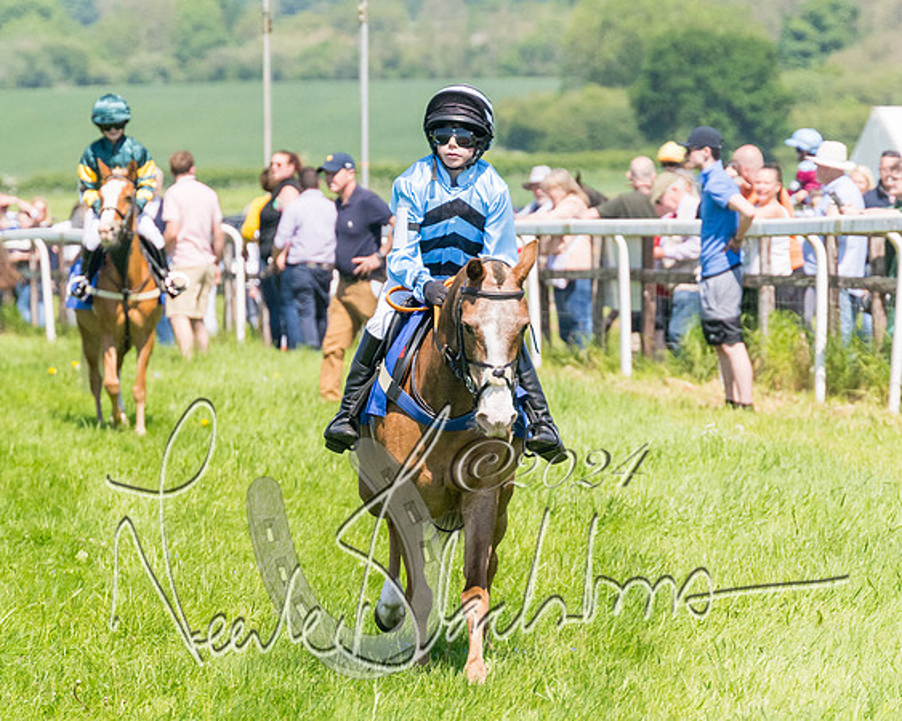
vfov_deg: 5.6
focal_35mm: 275
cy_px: 287
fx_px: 7349
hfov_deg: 7.0
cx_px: 477
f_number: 4
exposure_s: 1/6400
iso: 400
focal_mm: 125
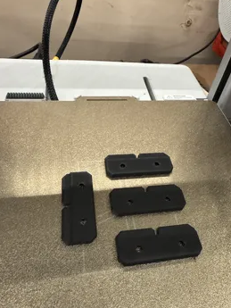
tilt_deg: -45.1
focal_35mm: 29
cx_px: 132
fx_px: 258
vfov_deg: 61.6
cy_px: 152
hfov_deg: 48.1
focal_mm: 2.22
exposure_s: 1/60
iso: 400
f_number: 2.2
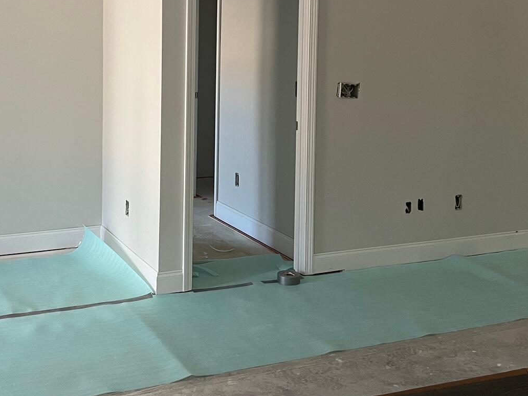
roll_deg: -0.3
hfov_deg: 36.7
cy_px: 78
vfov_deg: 27.5
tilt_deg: -3.8
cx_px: 208
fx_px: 793
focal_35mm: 52
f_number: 1.5
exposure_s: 1/85
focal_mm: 5.7
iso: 125
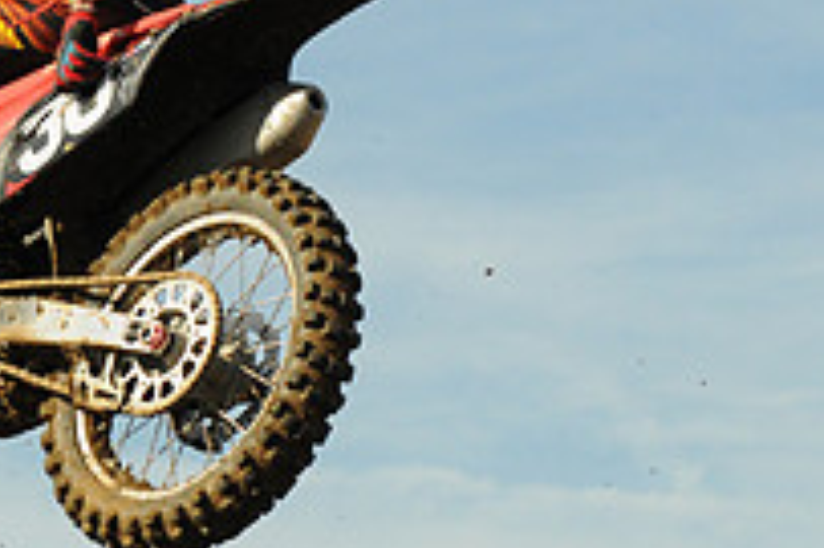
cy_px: -99
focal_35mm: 309
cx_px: -24
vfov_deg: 4.4
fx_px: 7067
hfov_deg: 6.6
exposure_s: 1/1600
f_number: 8
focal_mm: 72
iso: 640
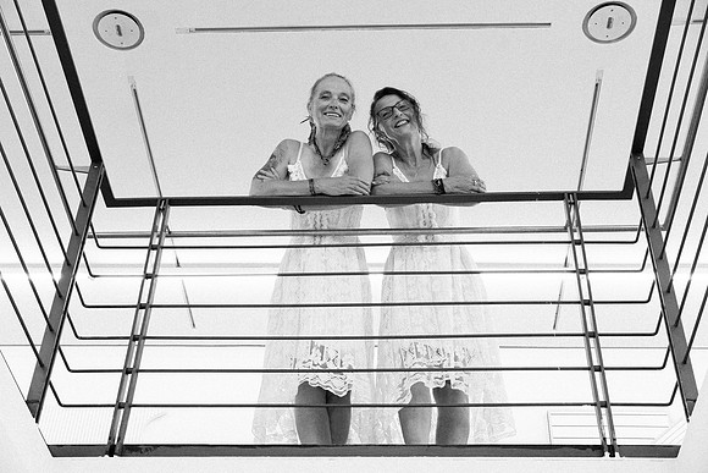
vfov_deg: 26.5
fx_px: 1003
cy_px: 236
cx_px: 354
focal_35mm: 51
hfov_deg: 38.9
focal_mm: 34.2
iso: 800
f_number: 5.6
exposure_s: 1/125
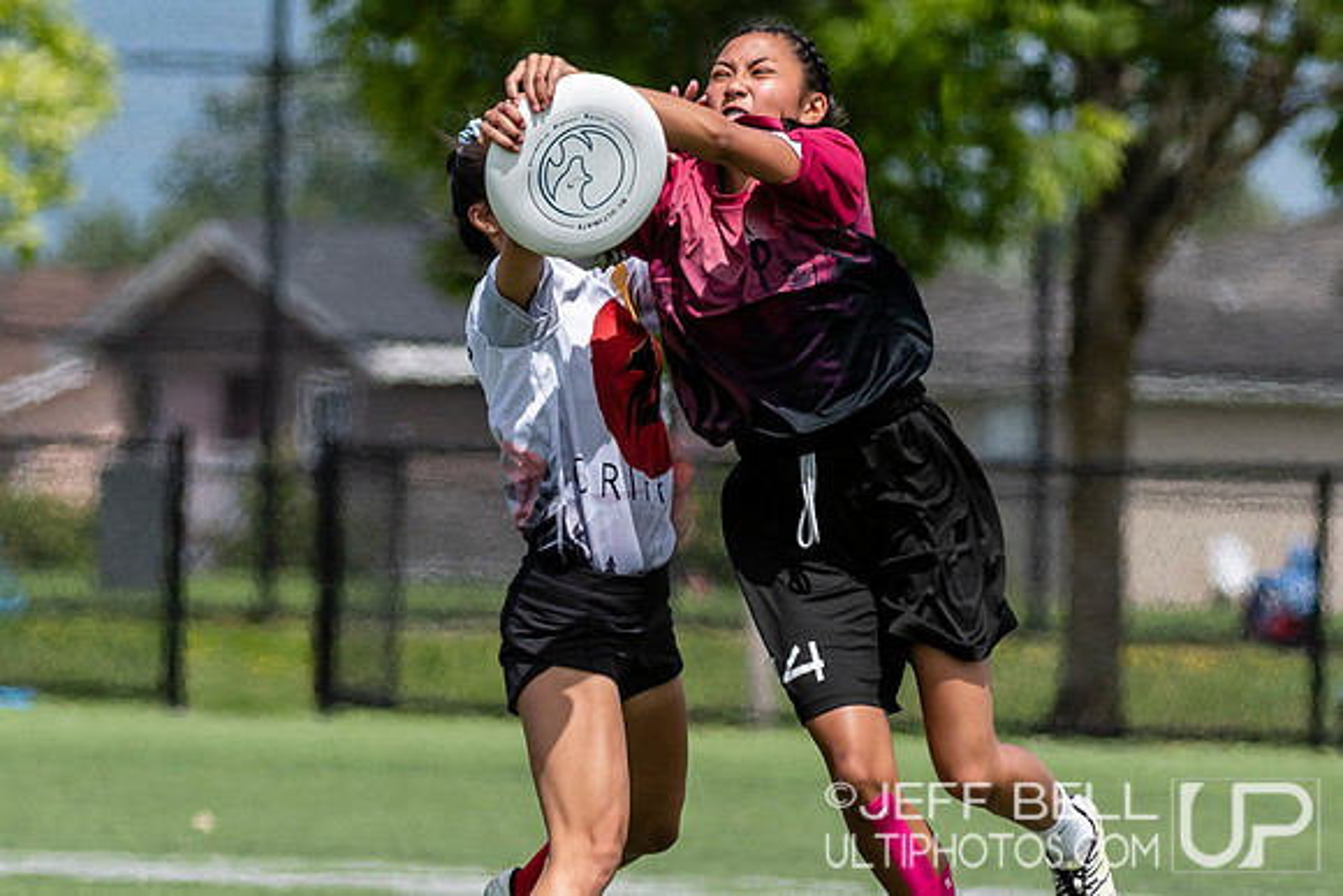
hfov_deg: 3.1
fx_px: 24516
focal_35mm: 657
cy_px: 424
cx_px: 658
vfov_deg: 2.1
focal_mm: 200
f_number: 4
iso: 200
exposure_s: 1/1600
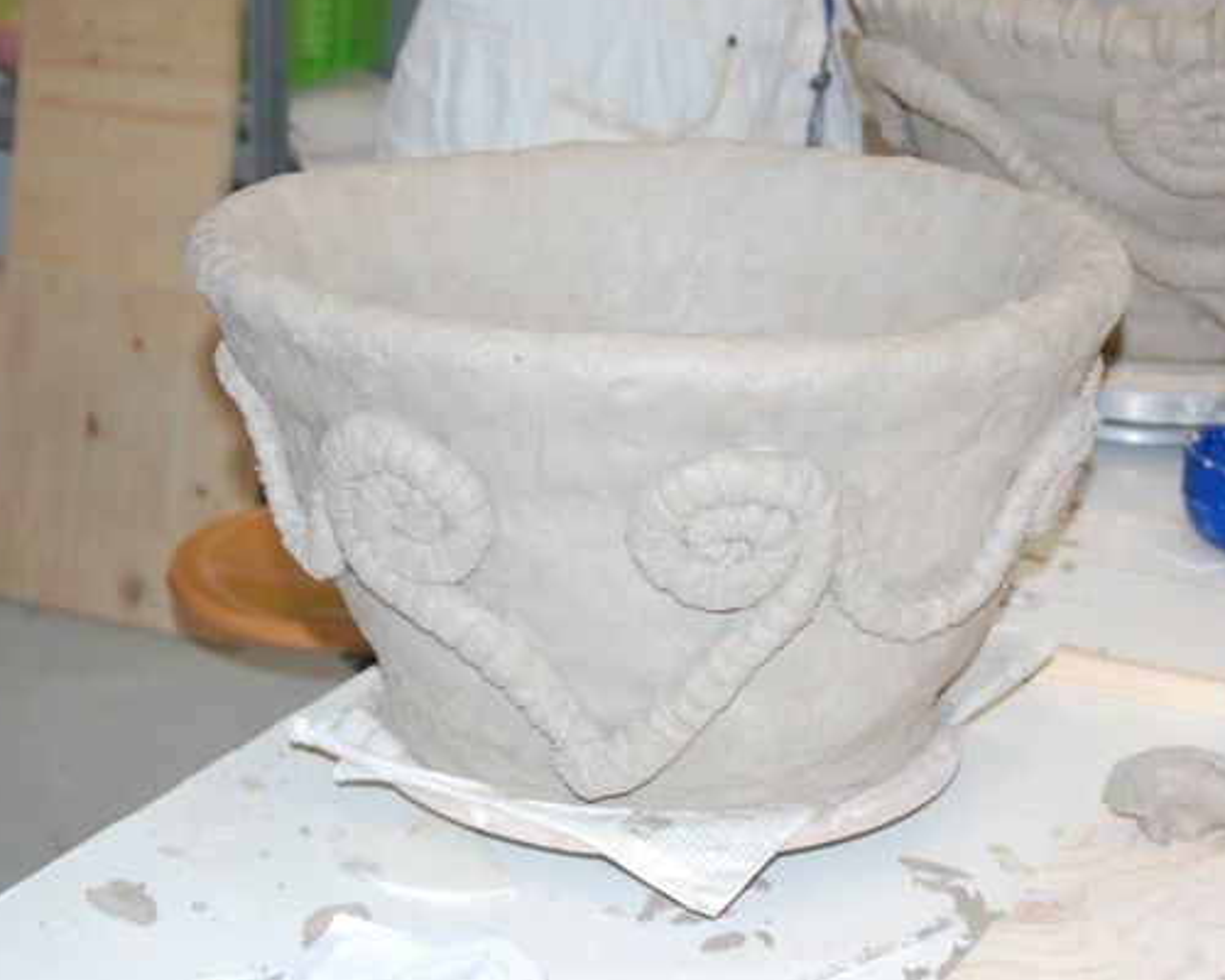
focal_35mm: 90
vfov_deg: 17.1
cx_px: 666
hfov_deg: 21.3
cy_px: 502
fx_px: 3263
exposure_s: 1/60
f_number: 5.6
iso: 400
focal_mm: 50
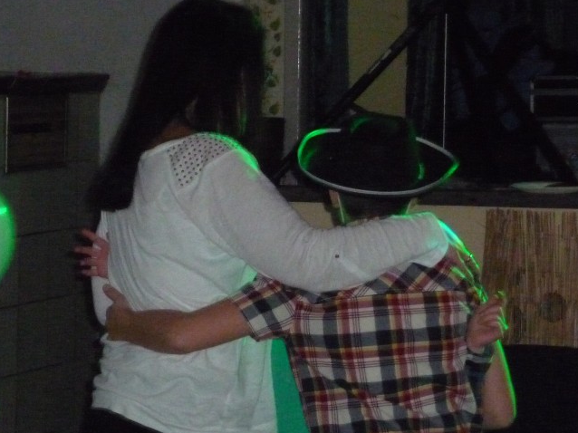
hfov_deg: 10.4
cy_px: 273
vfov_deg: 7.8
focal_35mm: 191
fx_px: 3188
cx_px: 199
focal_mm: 20.3
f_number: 4.7
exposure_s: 1/40
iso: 1000
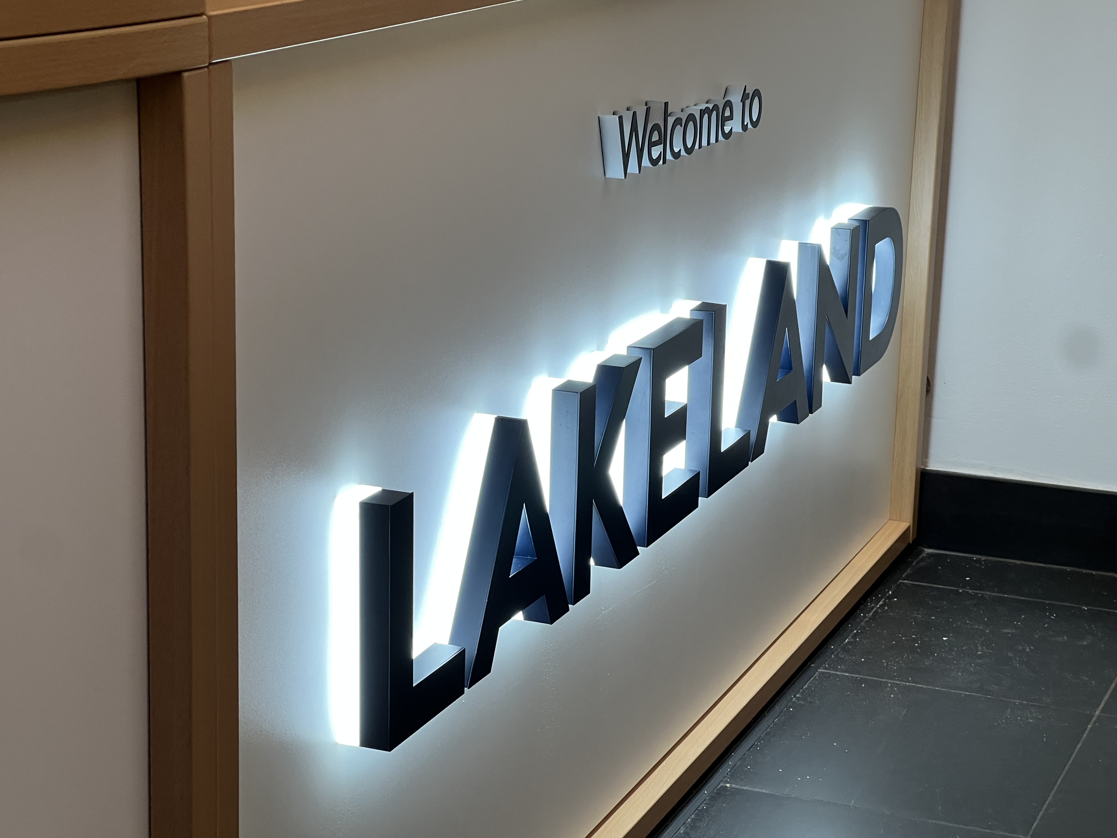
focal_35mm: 78
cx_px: 553
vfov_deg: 18.9
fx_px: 2517
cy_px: 415
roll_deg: -1.3
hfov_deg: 25.0
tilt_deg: -15.1
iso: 125
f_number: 2.8
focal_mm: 9
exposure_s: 1/100
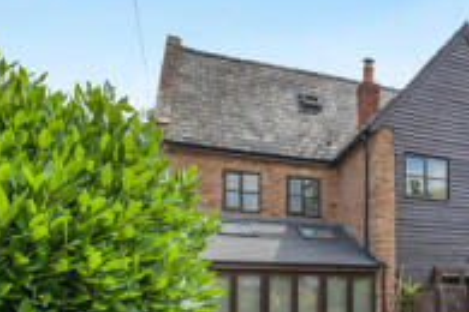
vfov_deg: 32.2
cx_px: 428
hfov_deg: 44.7
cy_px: 292
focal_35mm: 39
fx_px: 508
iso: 100
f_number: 11
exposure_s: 1/100
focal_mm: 16
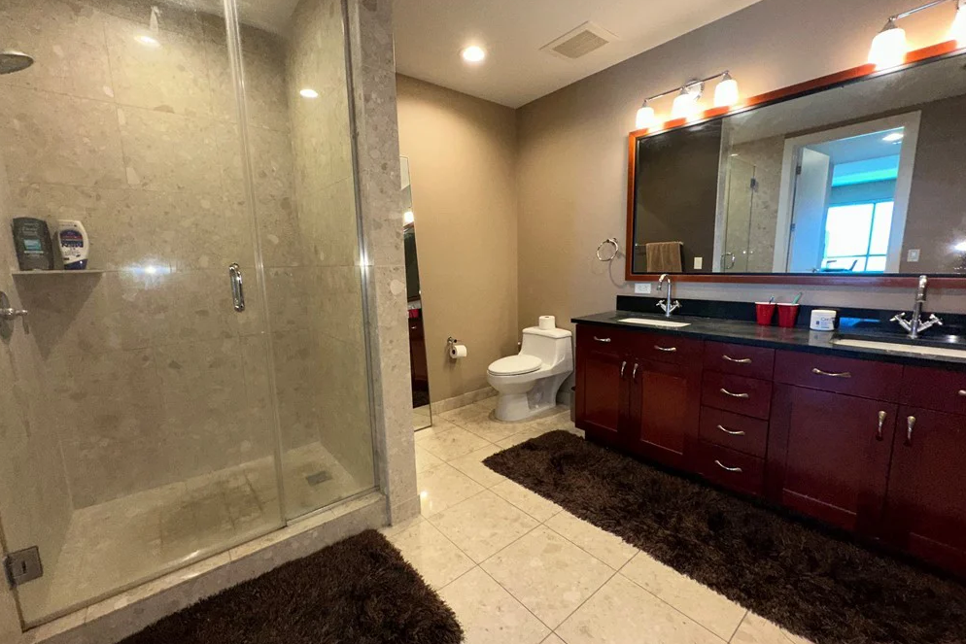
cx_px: 479
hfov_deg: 100.4
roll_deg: +1.5
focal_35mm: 15
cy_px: 323
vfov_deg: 77.3
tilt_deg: -8.5
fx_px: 403
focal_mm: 2.22
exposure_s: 1/60
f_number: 2.2
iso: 160
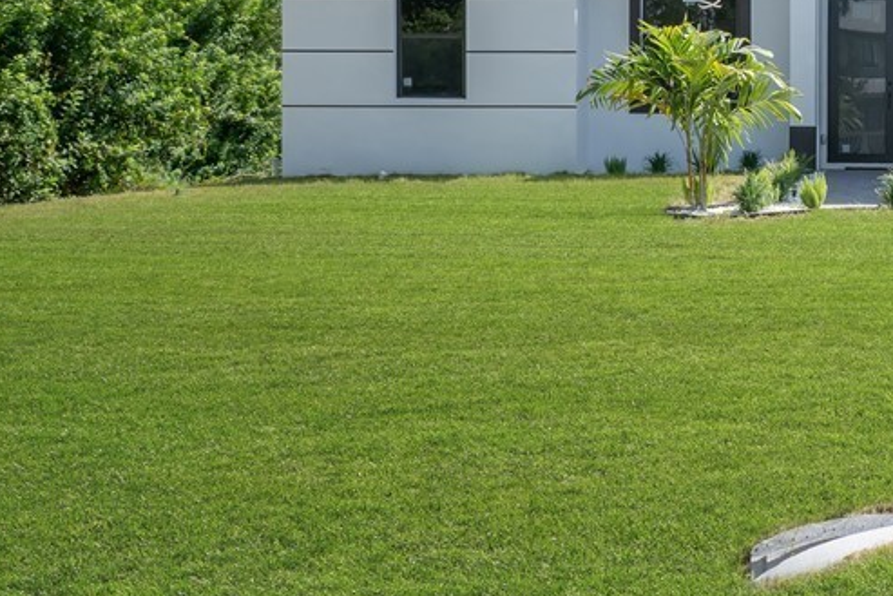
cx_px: 903
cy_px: 5
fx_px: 1638
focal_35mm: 66
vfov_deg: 20.0
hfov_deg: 28.5
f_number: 8
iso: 100
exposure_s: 1/320
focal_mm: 20
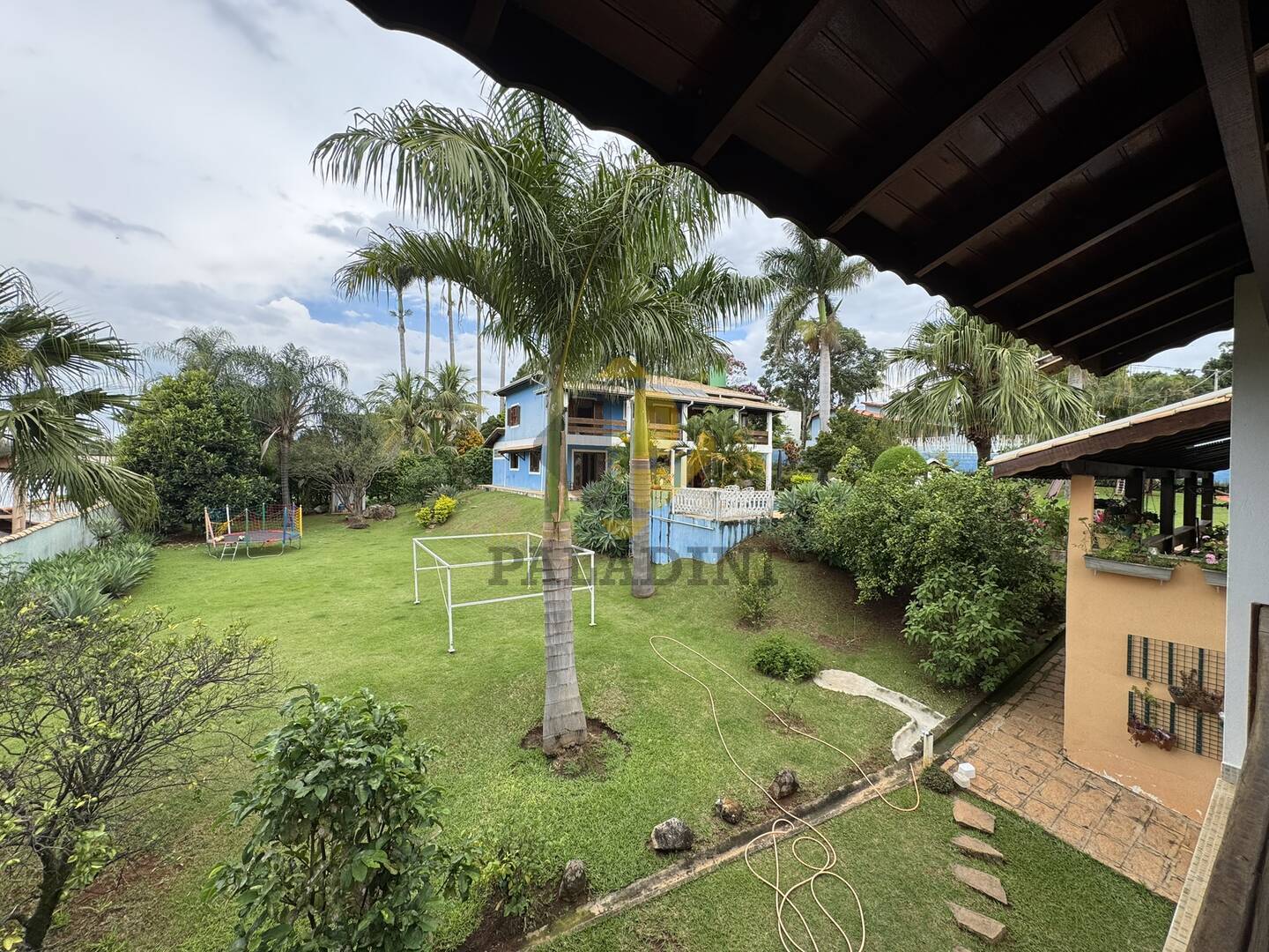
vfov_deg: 85.7
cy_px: 476
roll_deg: -1.1
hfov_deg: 102.1
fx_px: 513
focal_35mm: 14
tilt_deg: -0.7
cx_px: 634
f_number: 2.2
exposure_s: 1/485
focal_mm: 2.22
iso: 40
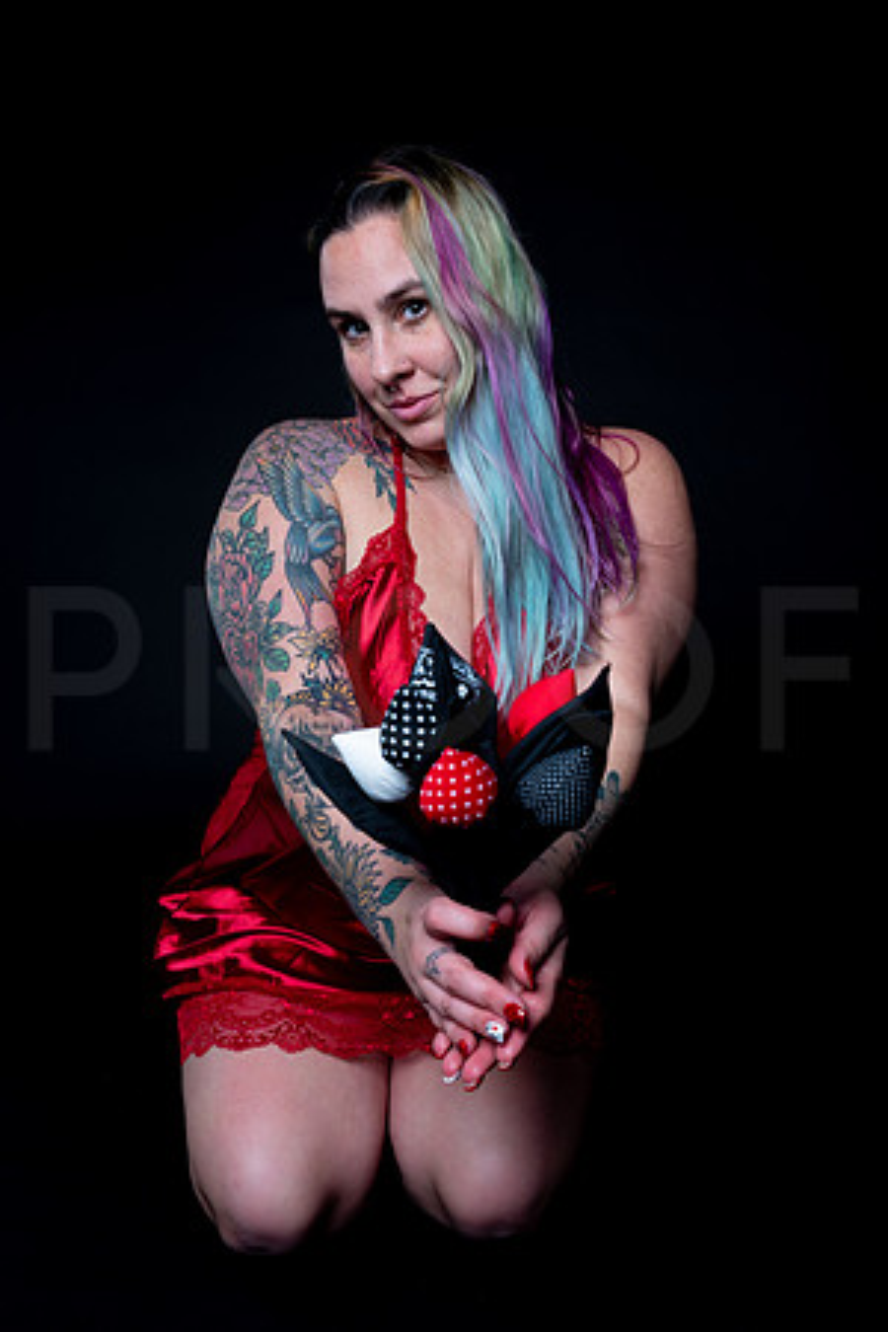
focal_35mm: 35
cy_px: 666
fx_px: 1295
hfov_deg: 37.9
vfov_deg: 54.4
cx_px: 444
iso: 100
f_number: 10
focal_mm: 35
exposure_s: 1/160
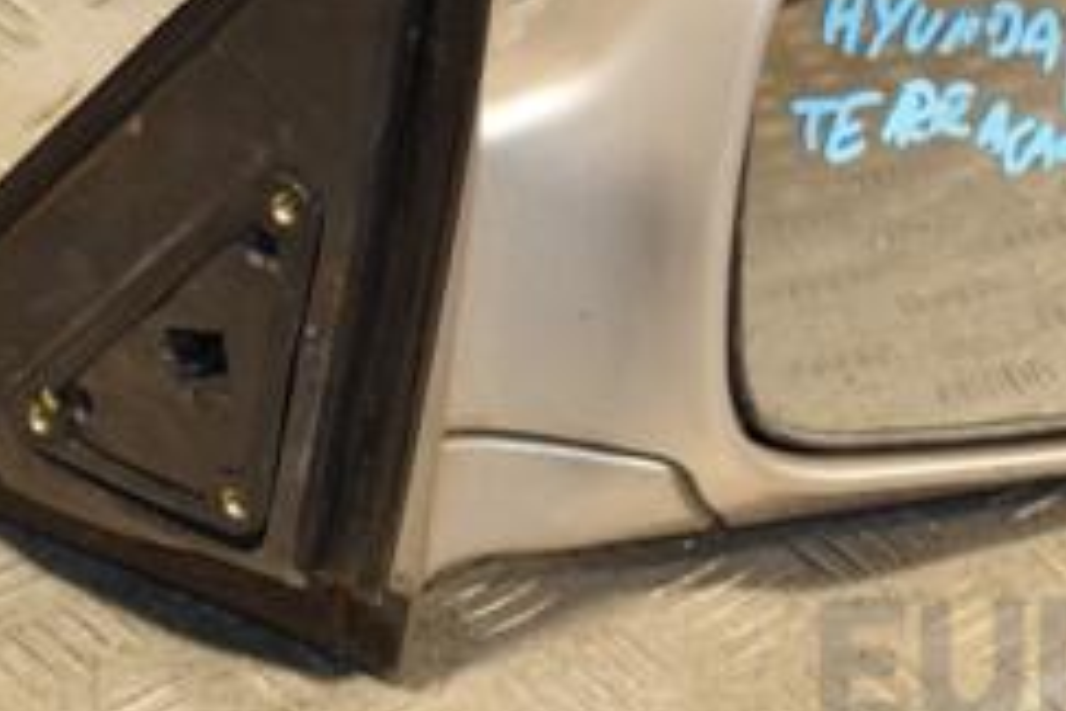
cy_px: 79
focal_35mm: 141
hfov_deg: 14.5
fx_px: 4175
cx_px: 737
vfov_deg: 9.7
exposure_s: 1/200
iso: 800
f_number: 5
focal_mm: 38
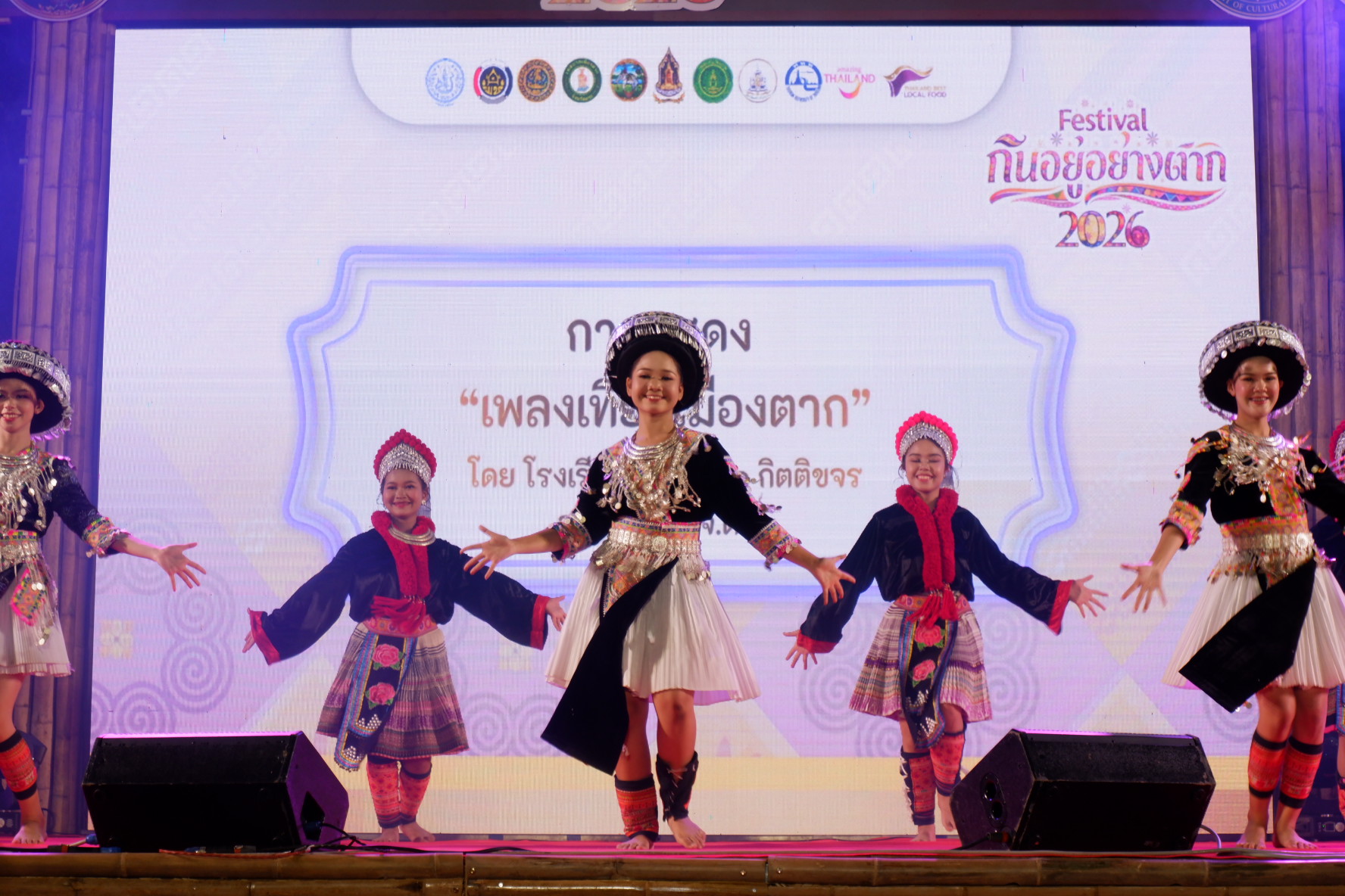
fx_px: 2540
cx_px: 672
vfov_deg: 20.0
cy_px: 448
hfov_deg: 29.7
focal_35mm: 68
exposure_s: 1/105
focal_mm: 45
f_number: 5.6
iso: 400
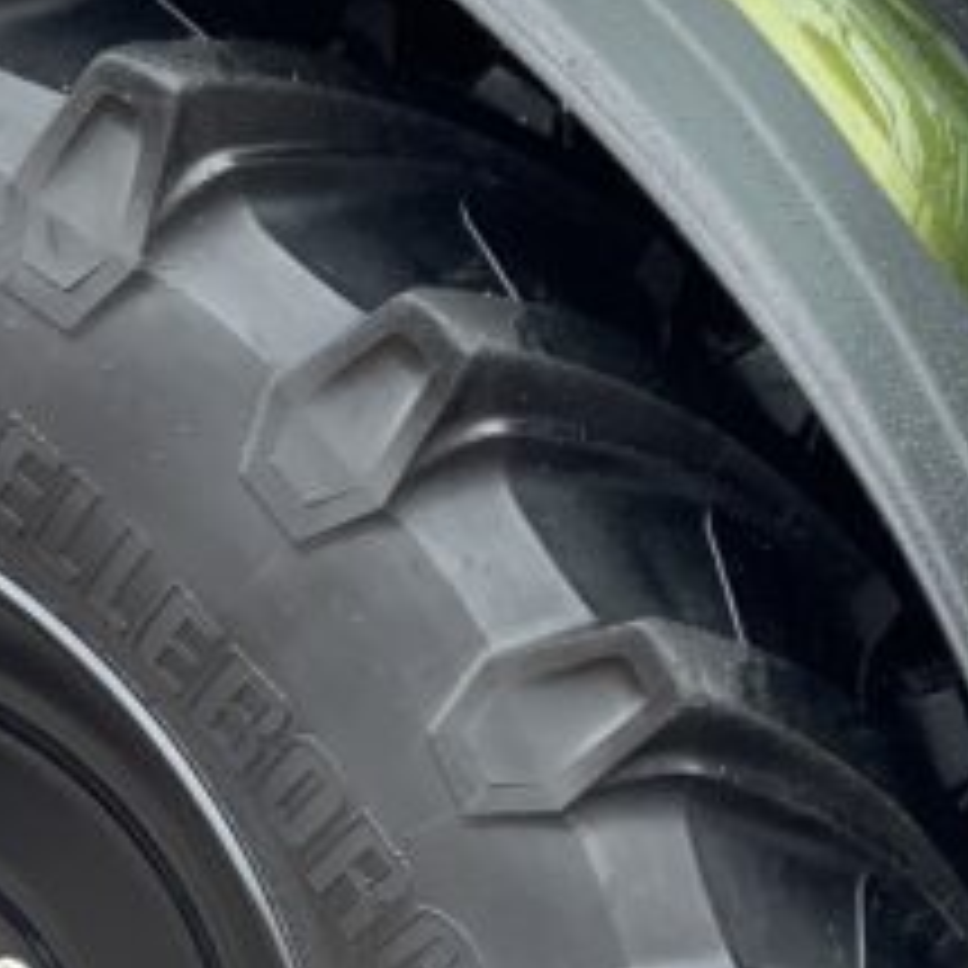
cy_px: 1126
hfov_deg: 14.3
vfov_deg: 13.9
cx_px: 311
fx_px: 3860
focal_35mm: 122
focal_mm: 3
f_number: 1.8
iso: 16
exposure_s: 1/196
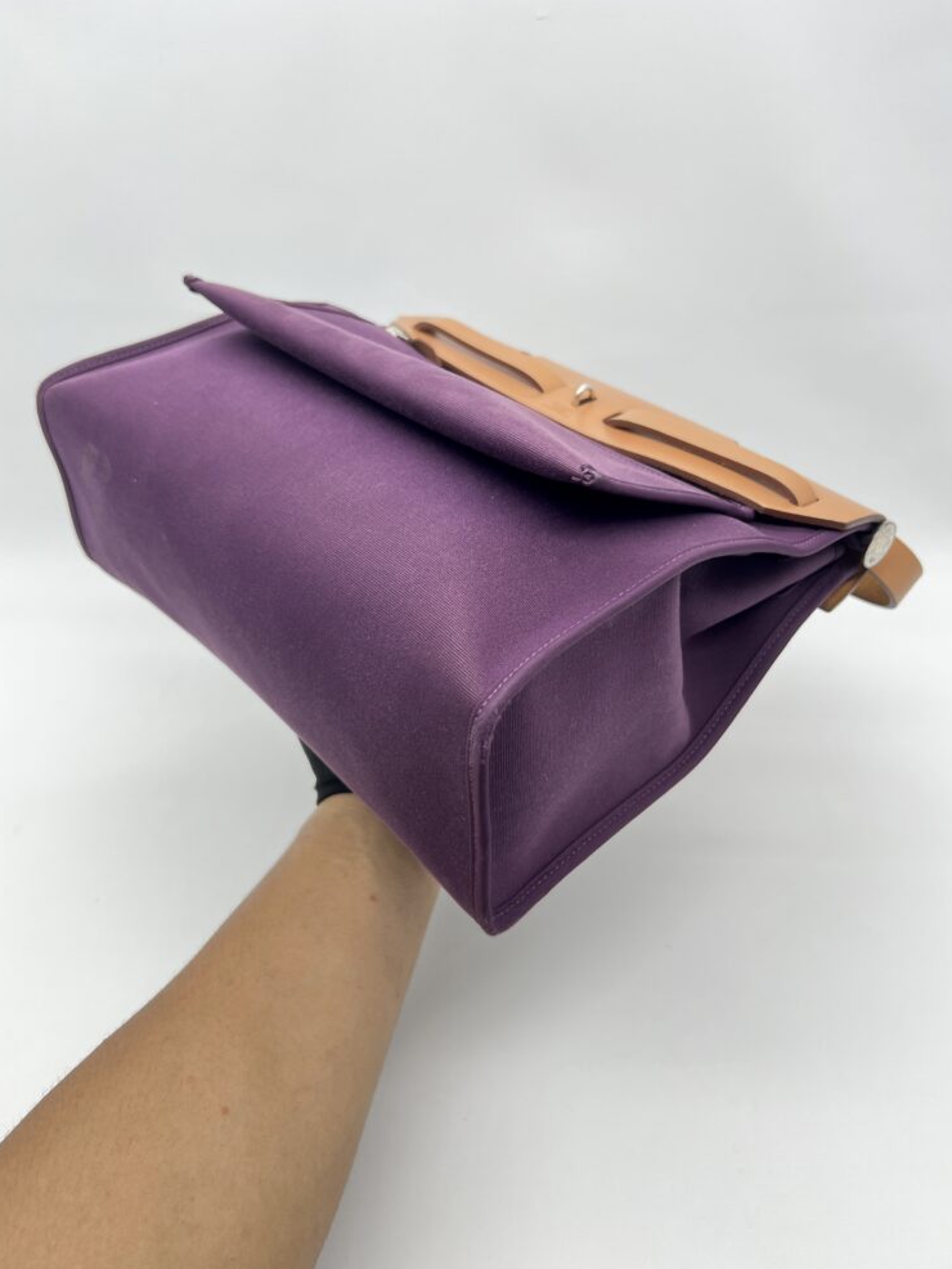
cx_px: 467
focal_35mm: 27
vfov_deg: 65.3
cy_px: 628
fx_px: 990
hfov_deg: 51.4
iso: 50
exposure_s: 1/100
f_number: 1.5
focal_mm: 5.7
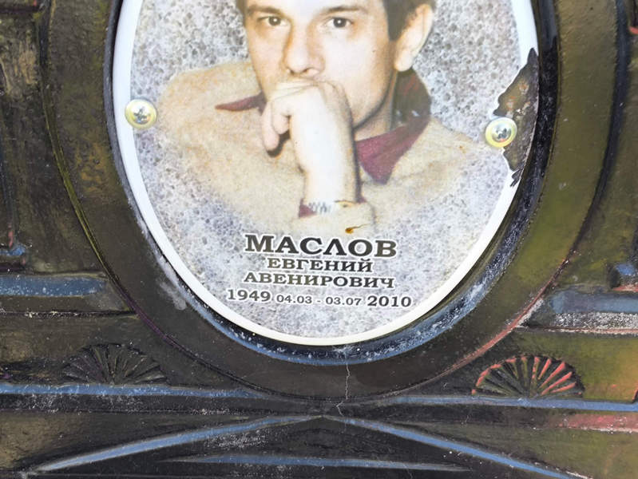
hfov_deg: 38.2
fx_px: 922
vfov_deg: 29.1
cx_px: 319
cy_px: 240
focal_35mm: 50
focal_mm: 4.71
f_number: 1.7
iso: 50
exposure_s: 1/100
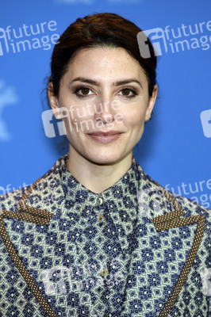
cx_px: 106
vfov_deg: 7.9
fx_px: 2312
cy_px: 158
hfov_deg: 5.2
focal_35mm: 262
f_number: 3.5
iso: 640
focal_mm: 175
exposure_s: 1/400
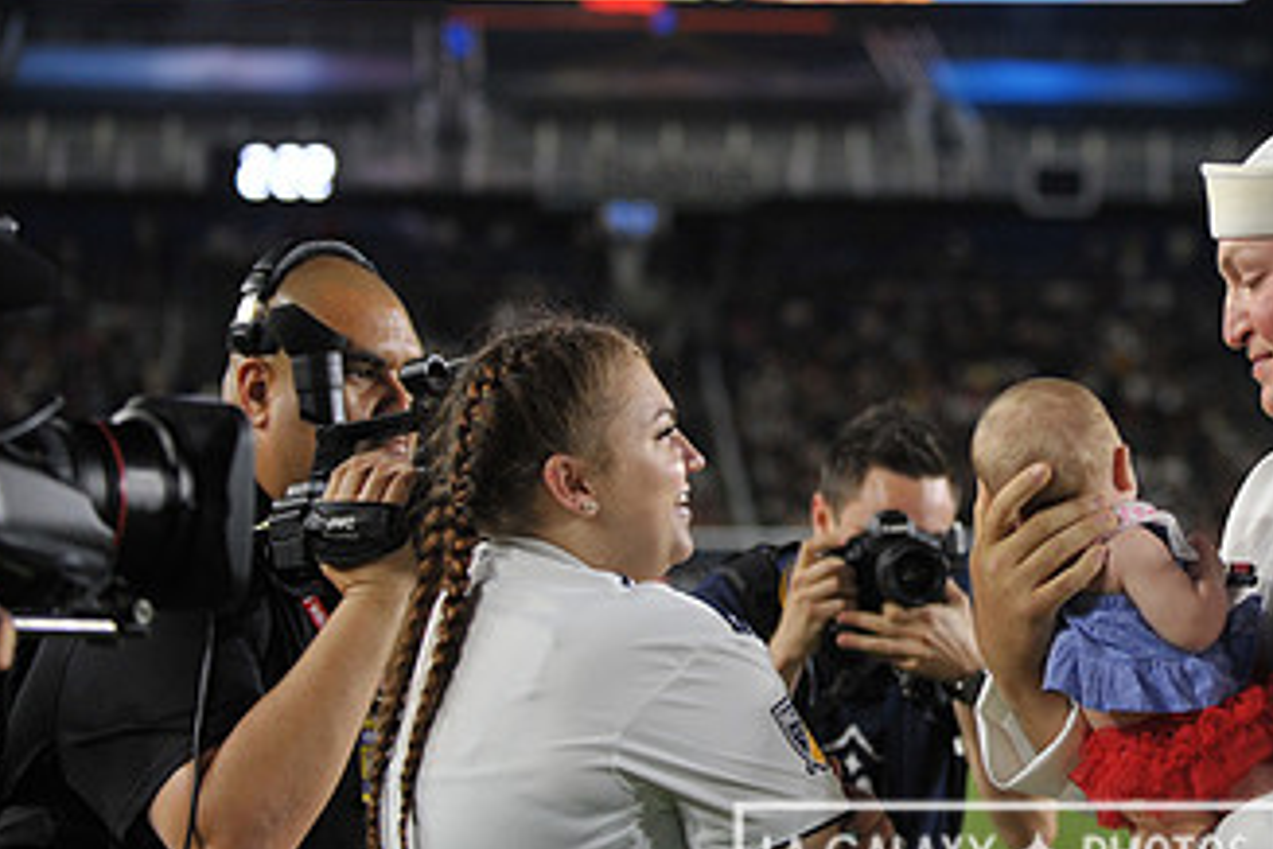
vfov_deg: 11.0
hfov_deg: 16.4
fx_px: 4384
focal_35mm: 124
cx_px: 1008
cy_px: 269
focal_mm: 70
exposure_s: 1/1000
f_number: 2.8
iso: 1250
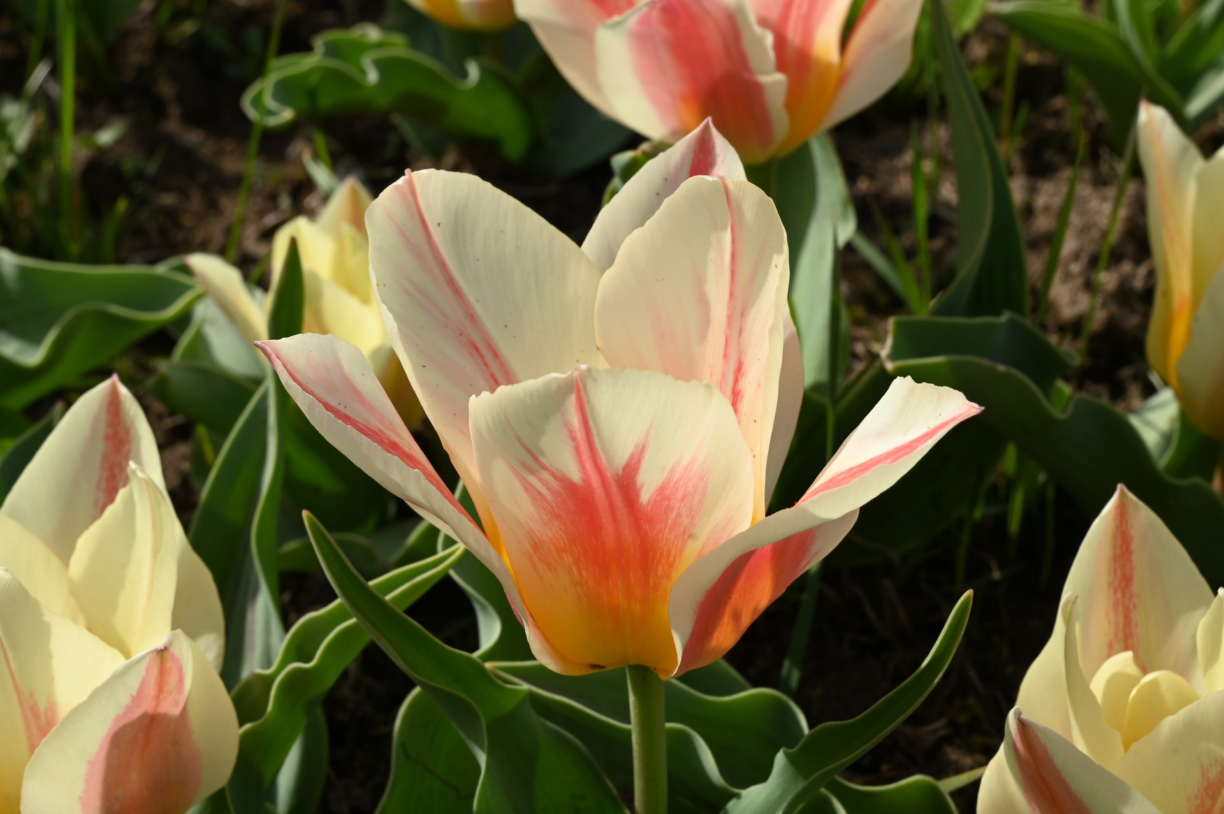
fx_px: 1767
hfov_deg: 38.2
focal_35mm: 52
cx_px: 612
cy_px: 407
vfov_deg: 26.0
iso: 100
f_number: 16
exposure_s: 1/80
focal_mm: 52
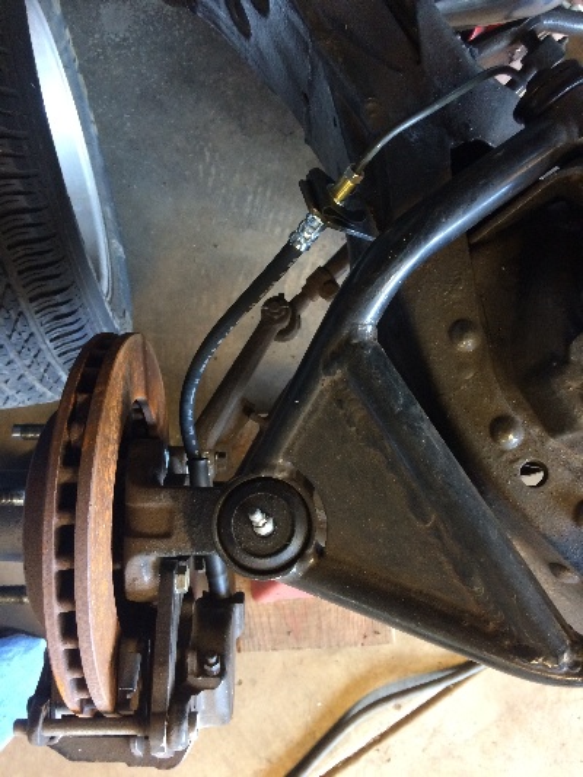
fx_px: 651
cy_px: 388
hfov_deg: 48.2
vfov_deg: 61.6
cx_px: 292
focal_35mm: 29
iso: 200
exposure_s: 1/30
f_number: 2.2
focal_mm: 4.15
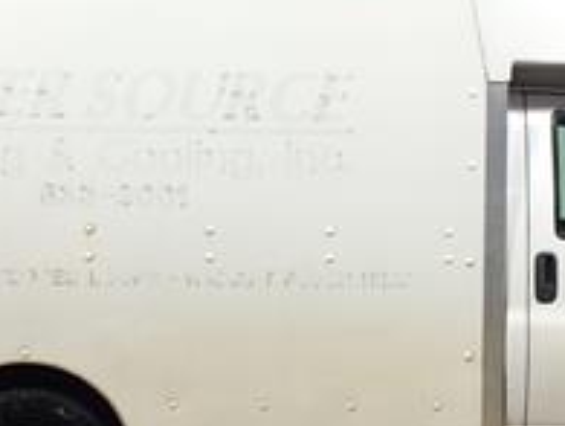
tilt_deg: -2.7
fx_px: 1553
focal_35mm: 95
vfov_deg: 15.6
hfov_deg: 20.6
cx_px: 296
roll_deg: +2.1
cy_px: 203
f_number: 2.2
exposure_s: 1/30
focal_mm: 4.15
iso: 64
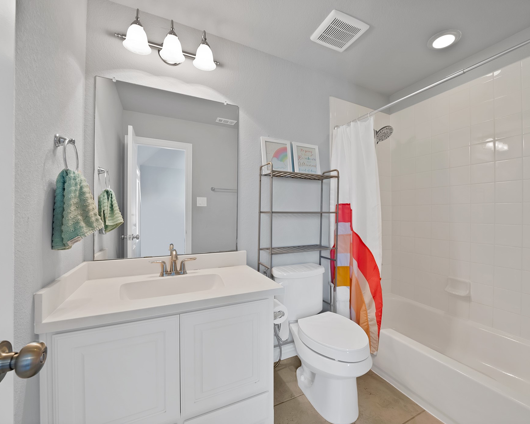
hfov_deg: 100.6
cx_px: 282
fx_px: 220
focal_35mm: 14
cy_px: 208
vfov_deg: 88.0
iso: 640
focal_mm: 12
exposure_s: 1/2.5
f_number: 9
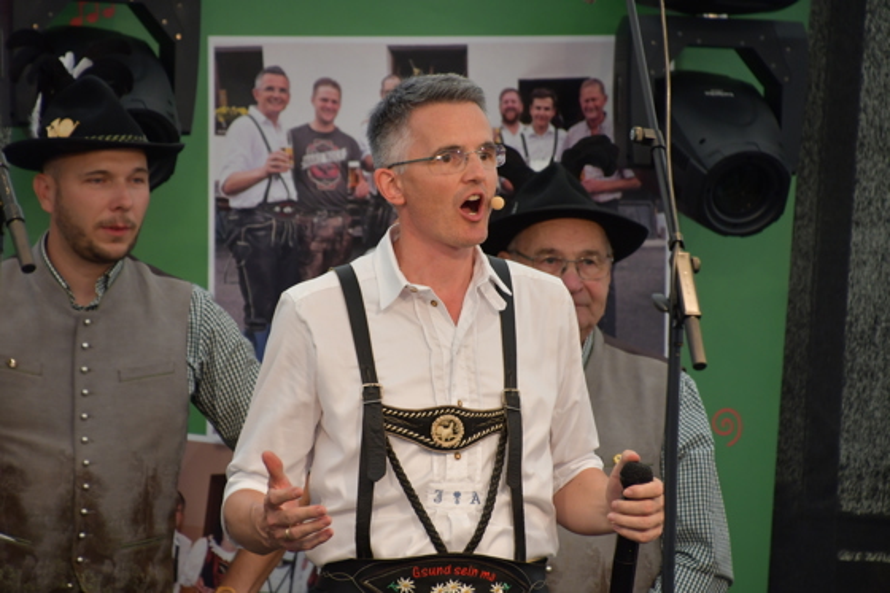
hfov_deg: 4.6
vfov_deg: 3.1
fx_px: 11121
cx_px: 445
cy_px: 296
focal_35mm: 450
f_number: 6.3
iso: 1000
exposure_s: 1/250
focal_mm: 300
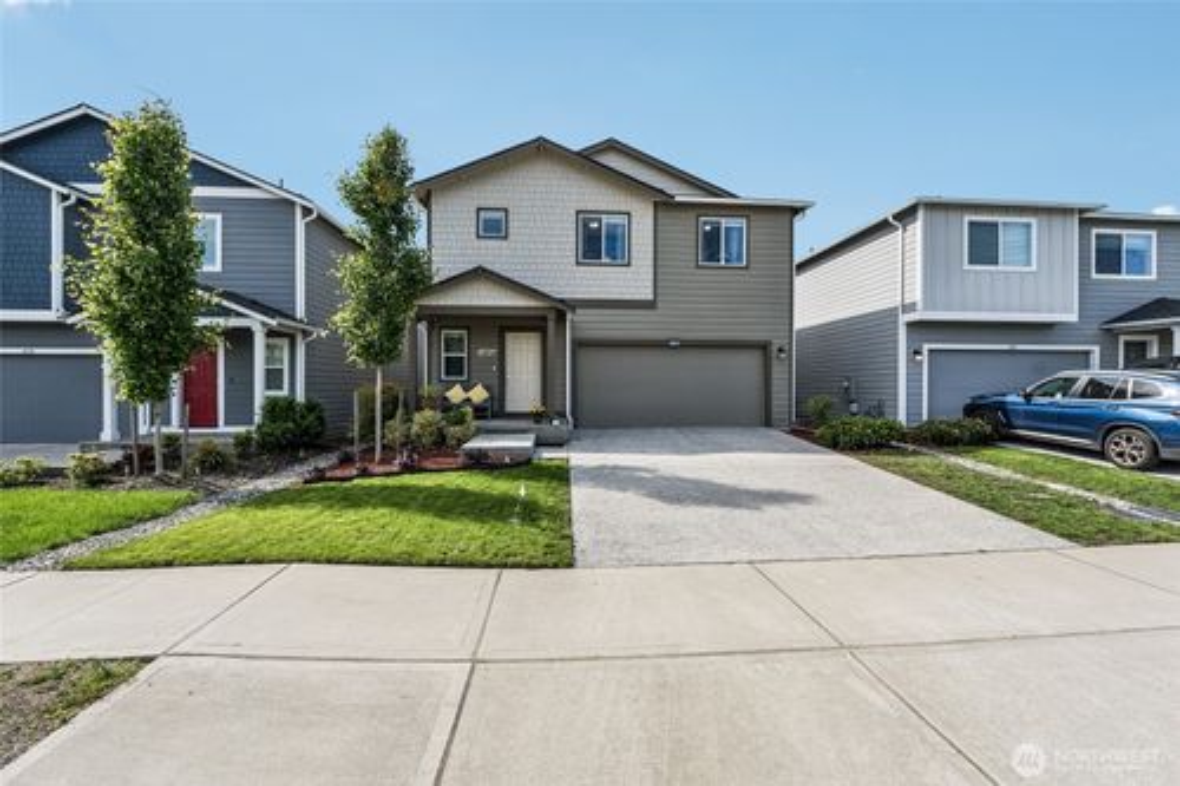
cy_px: 393
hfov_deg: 100.4
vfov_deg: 77.3
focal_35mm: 15
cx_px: 590
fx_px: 491
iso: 250
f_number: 9
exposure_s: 1/200
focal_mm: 10
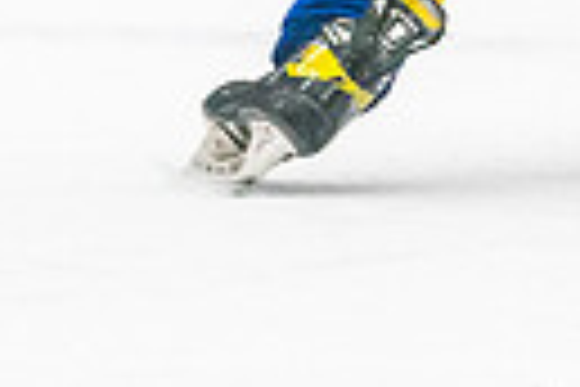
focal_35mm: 1272
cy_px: -735
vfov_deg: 1.1
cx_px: 904
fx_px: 20492
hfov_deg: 1.6
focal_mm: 186
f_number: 2.8
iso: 3200
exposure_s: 1/1250
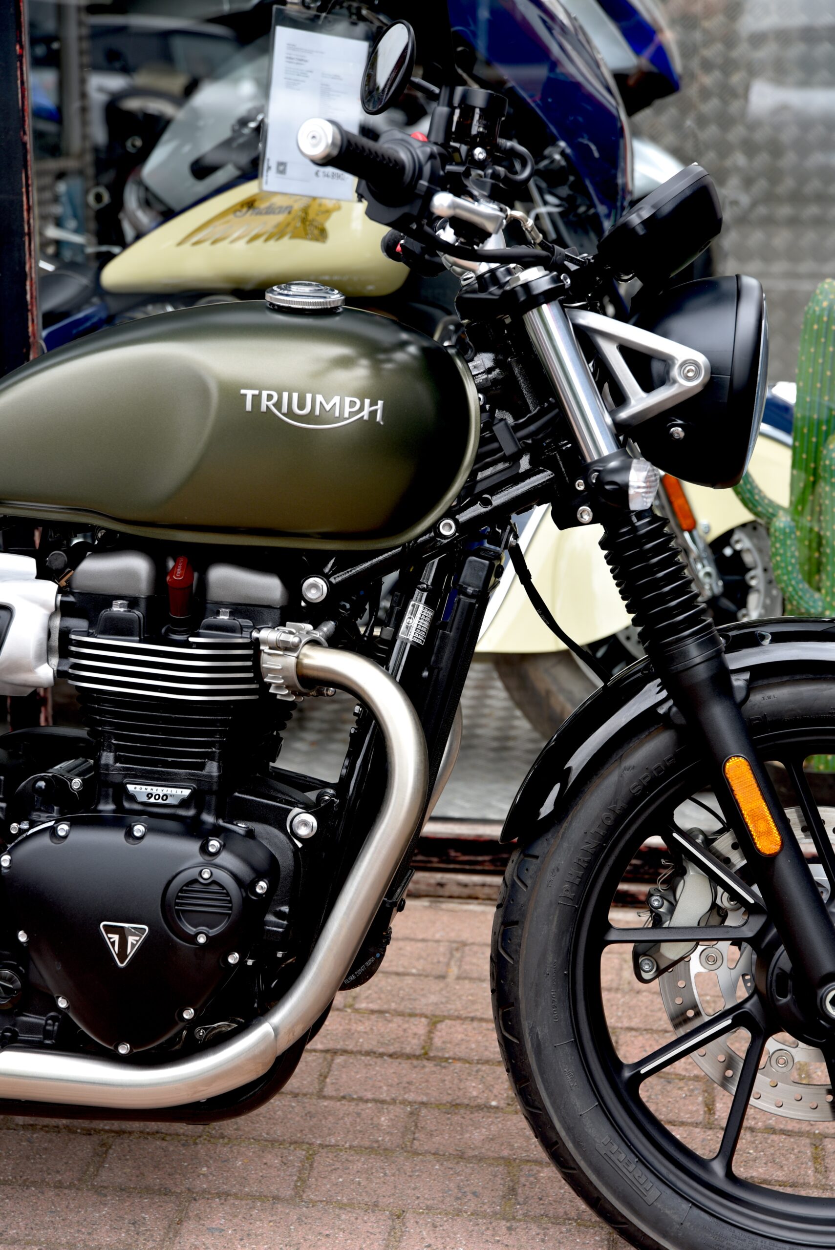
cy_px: 625
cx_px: 418
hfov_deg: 20.6
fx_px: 2294
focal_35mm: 66
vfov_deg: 30.5
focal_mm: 66
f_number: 5
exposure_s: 1/100
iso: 100
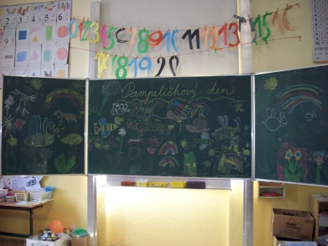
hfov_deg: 50.1
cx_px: 164
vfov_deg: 38.7
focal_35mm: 37
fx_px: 351
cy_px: 123
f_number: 2.8
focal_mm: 6.2
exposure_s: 1/45
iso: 160
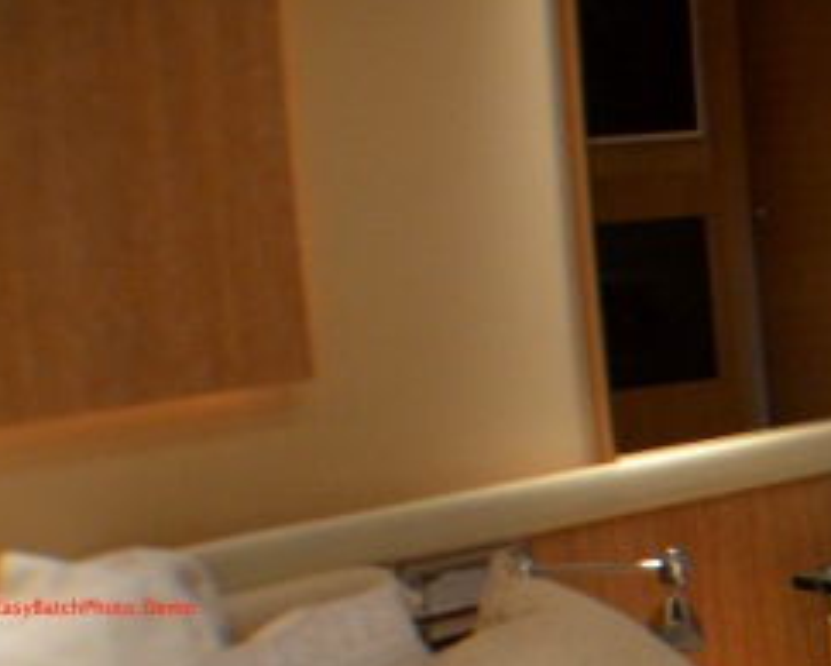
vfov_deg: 14.3
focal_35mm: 107
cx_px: 1741
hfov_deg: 14.4
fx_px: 2634
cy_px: 608
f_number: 4
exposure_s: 1/60
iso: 800
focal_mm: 18
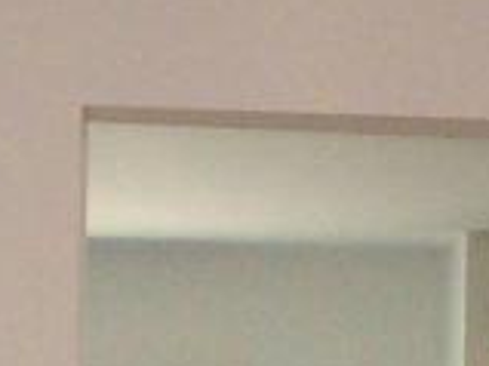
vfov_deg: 6.2
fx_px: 3275
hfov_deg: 8.5
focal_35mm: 232
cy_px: 827
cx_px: 363
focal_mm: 6
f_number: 2.7
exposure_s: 1/84.2
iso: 140
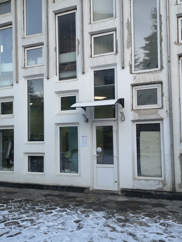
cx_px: 84
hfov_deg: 39.6
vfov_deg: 51.3
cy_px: 128
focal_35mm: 36
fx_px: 252
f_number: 1.8
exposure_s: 1/909
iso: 250
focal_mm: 5.58
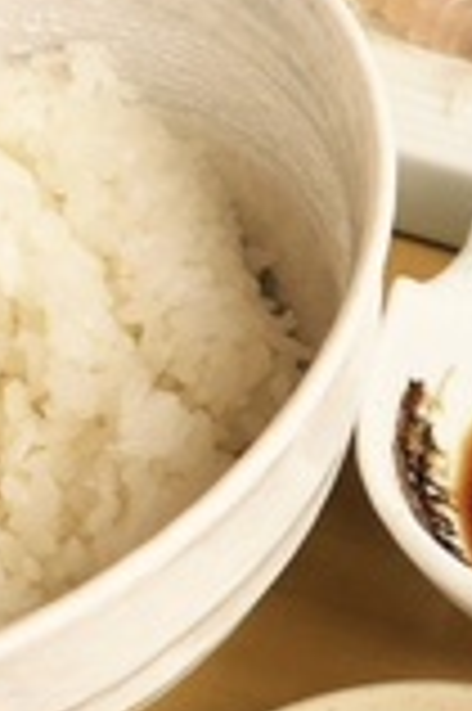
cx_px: 872
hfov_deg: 10.5
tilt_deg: -54.7
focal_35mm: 122
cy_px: 508
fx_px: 2404
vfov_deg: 16.7
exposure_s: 1/452
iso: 25
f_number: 2.2
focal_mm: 4.15
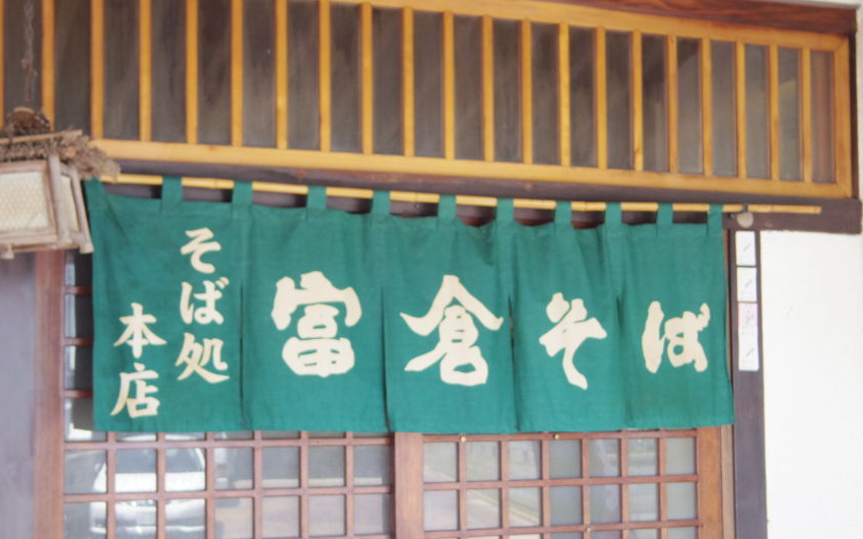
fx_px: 1411
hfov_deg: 34.0
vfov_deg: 21.6
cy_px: 334
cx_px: 417
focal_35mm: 60
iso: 250
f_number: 2.5
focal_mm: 8.5
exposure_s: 1/160
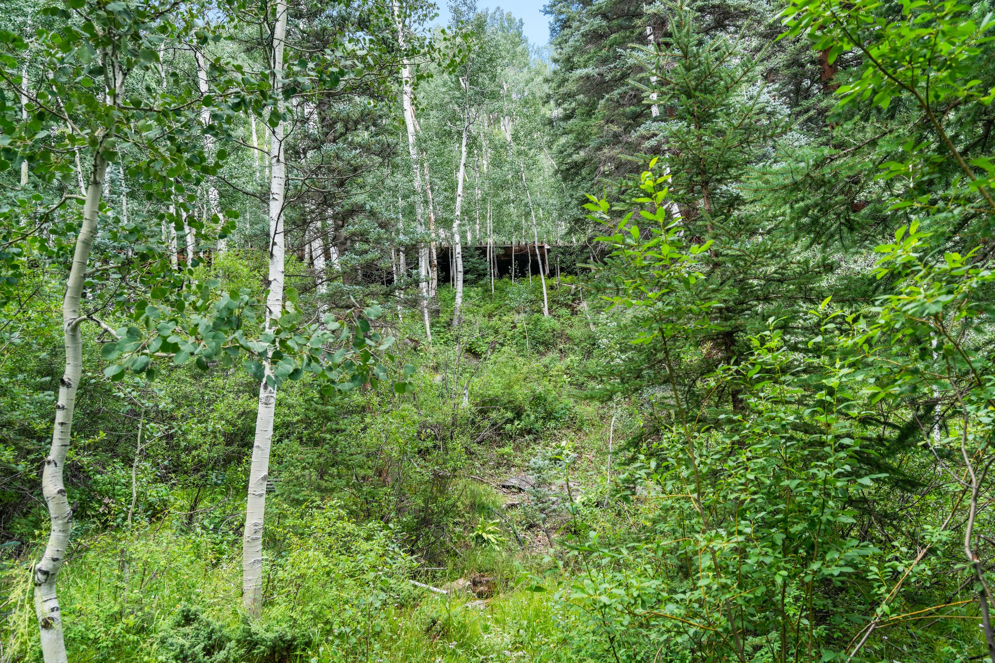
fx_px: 691
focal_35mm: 25
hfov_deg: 71.5
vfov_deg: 51.3
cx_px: 498
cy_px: 332
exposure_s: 1/20
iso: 400
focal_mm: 25
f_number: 8
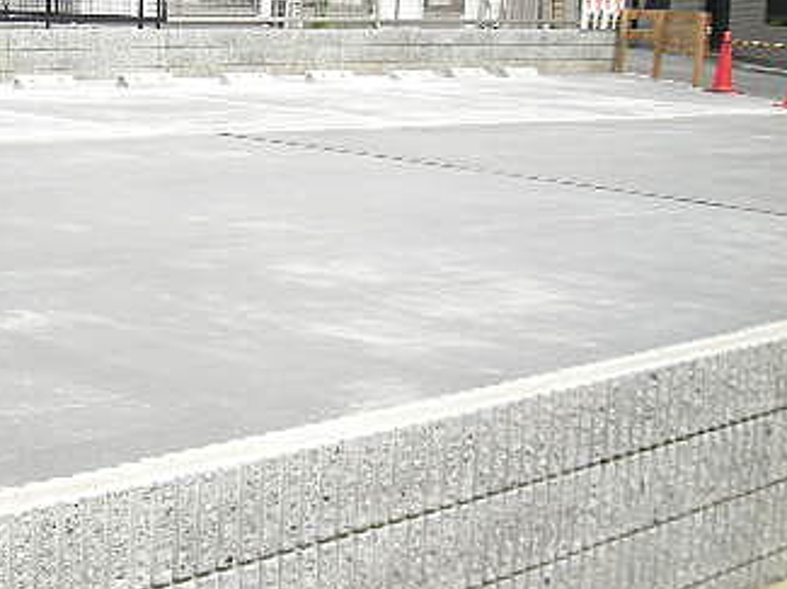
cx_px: 150
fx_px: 1567
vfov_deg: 21.3
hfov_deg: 27.6
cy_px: 252
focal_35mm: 69
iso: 72
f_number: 5.7
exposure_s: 1/196
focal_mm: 5.7
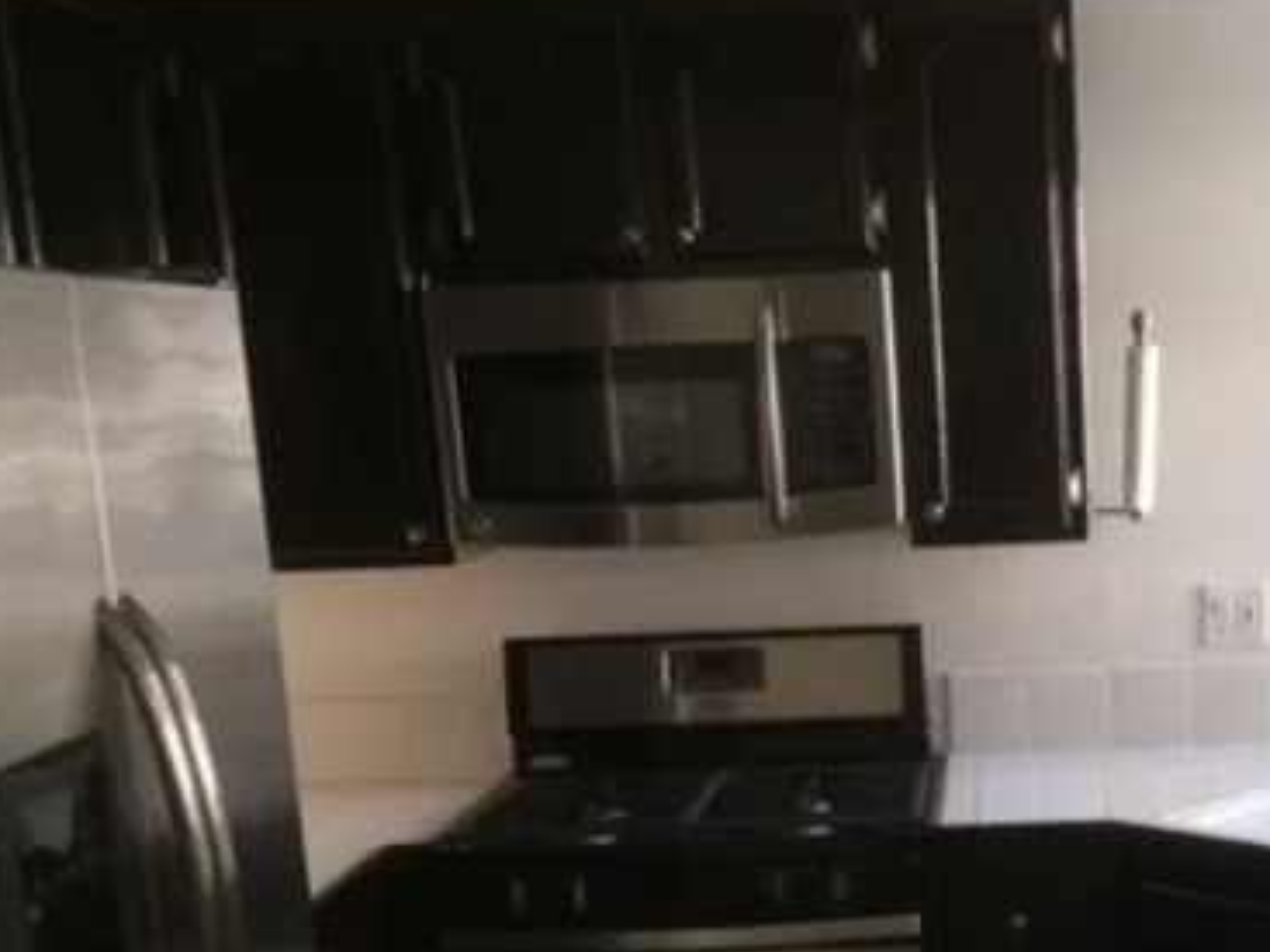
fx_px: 2164
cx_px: 1050
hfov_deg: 31.7
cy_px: 872
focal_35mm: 59
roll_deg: +1.8
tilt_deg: -16.5
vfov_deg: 24.1
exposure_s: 1/30
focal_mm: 4.15
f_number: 2.2
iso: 200
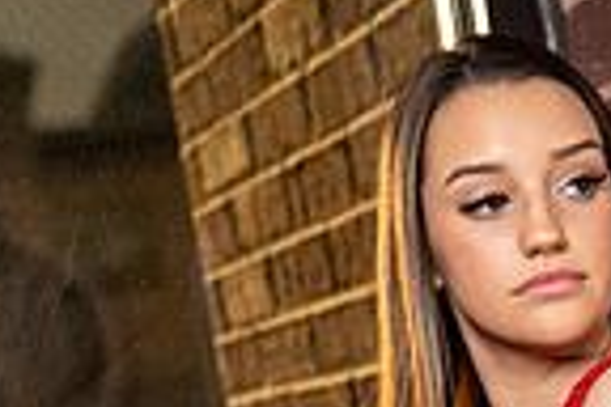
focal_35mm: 162
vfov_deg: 8.0
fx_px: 2749
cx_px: 539
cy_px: 895
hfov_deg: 12.6
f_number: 3.2
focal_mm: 52
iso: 320
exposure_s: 1/250
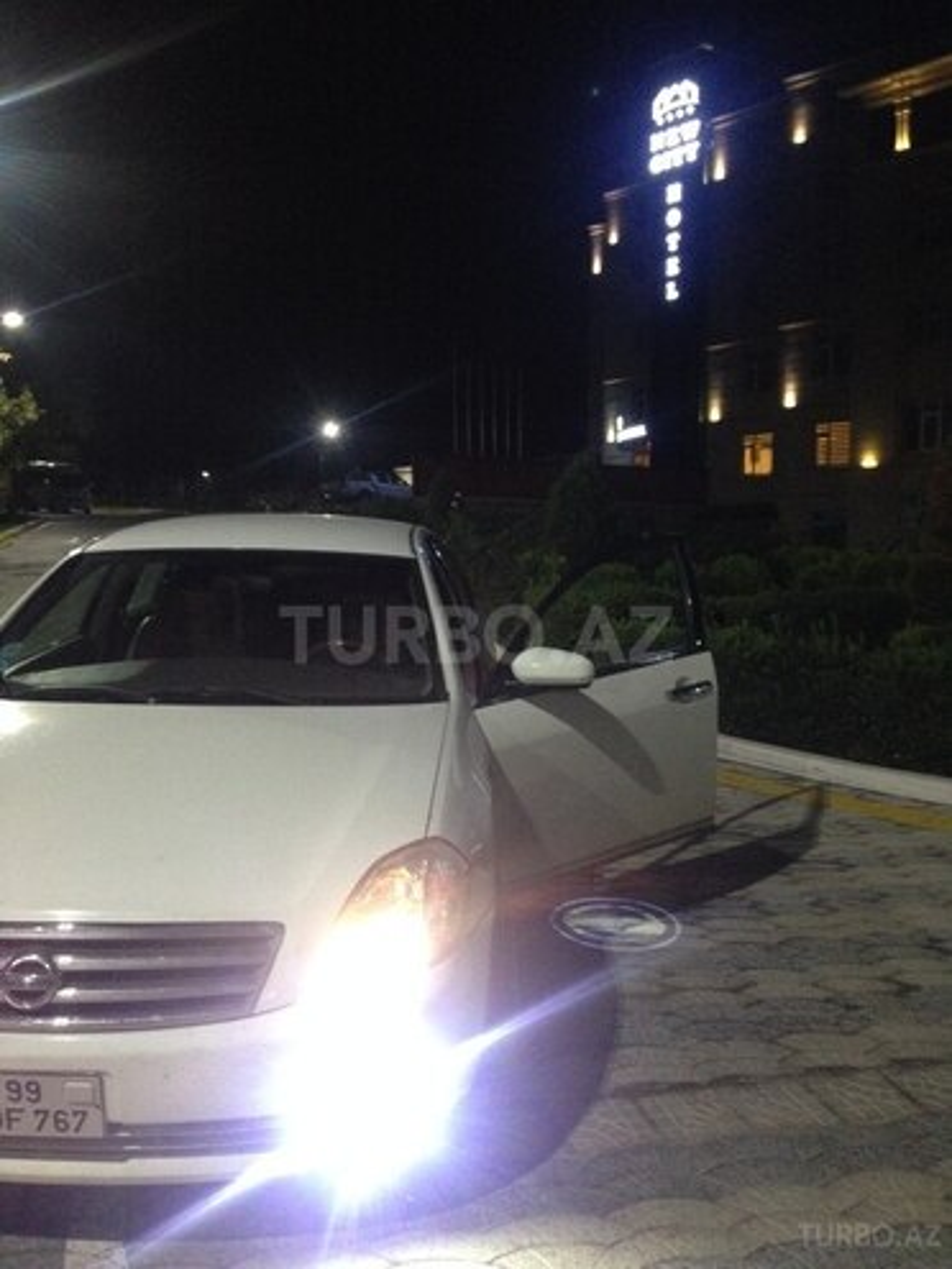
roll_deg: -1.0
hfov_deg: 42.9
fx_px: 1210
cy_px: 634
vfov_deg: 55.4
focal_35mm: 33
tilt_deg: -1.6
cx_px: 476
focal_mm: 4.12
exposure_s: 1/20
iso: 320
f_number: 2.4
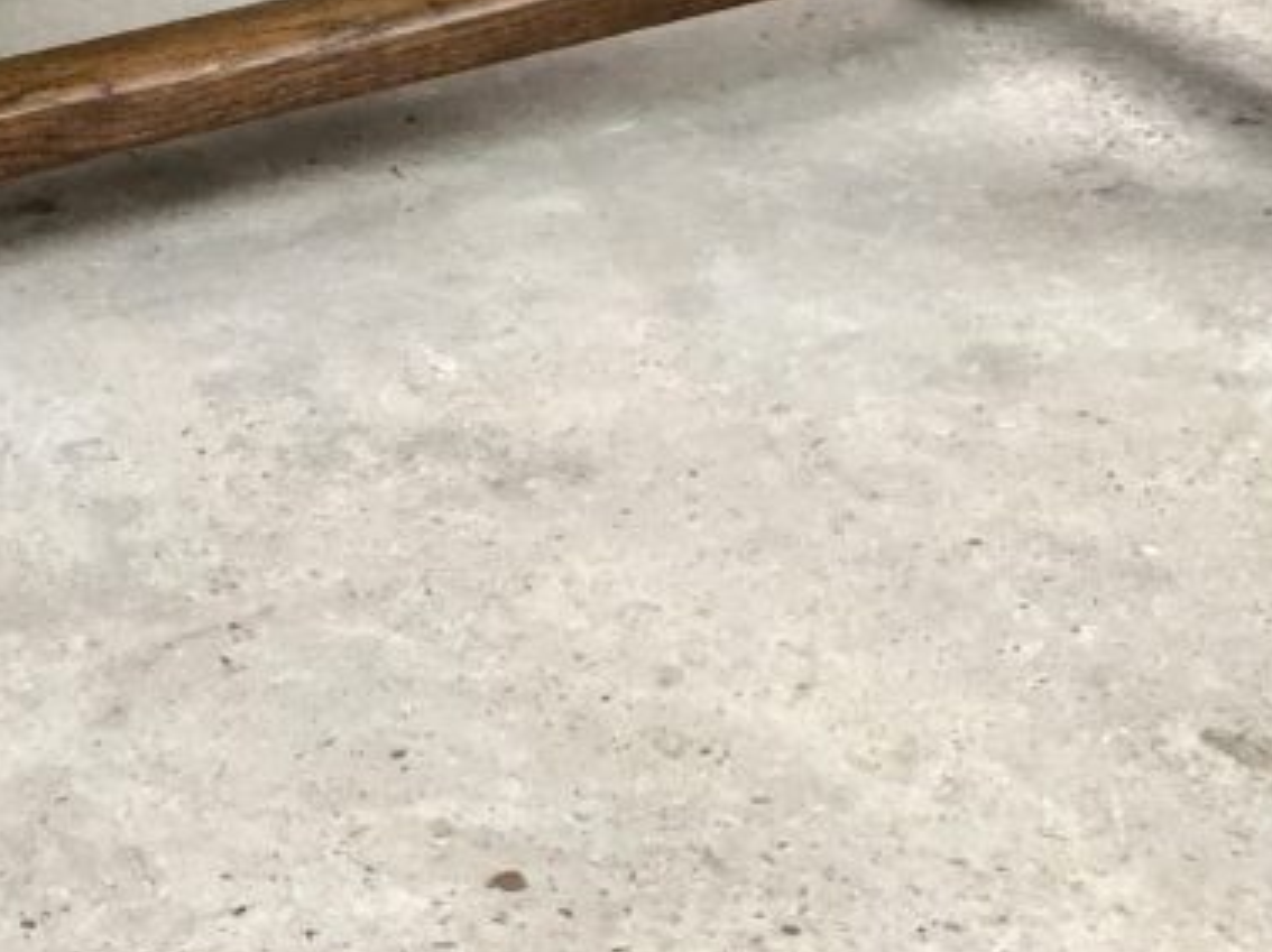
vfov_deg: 10.3
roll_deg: -0.4
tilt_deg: -18.2
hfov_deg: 14.0
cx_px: 343
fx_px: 5178
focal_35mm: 141
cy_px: -299
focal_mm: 6
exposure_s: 1/25
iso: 125
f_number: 2.4
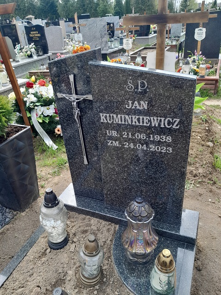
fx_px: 230
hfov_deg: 51.4
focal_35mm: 27
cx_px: 110
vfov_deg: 65.3
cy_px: 148
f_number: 1.8
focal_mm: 4
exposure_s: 1/100
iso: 40
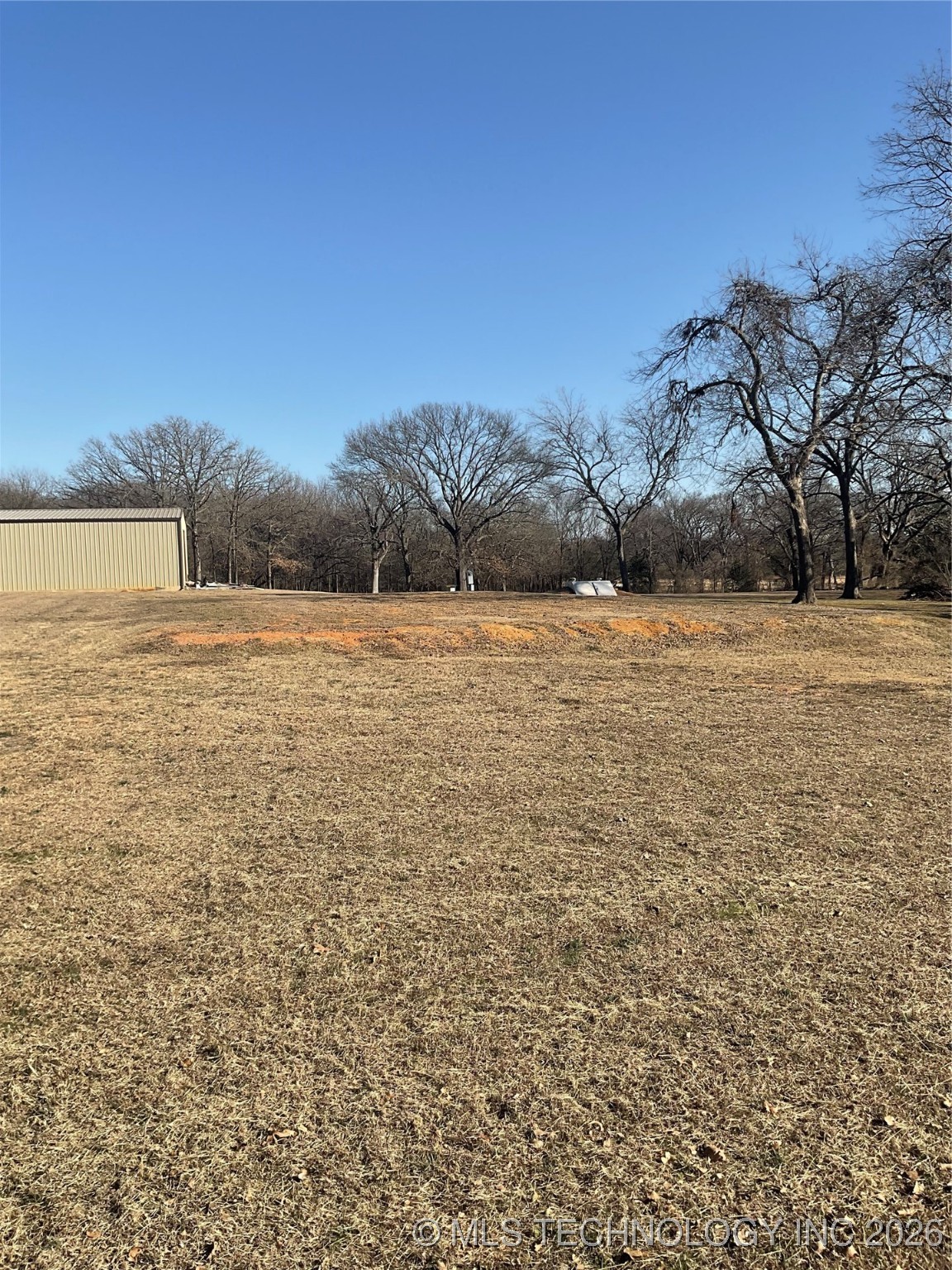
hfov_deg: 48.2
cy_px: 635
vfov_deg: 61.7
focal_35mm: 29
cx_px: 476
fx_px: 1063
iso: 16
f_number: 1.8
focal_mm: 3
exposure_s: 1/1786
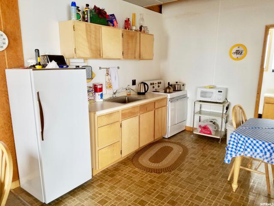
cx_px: 137
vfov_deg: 53.1
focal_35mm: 26
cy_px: 103
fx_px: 206
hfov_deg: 67.3
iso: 160
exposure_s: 1/40
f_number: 1.7
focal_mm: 4.2
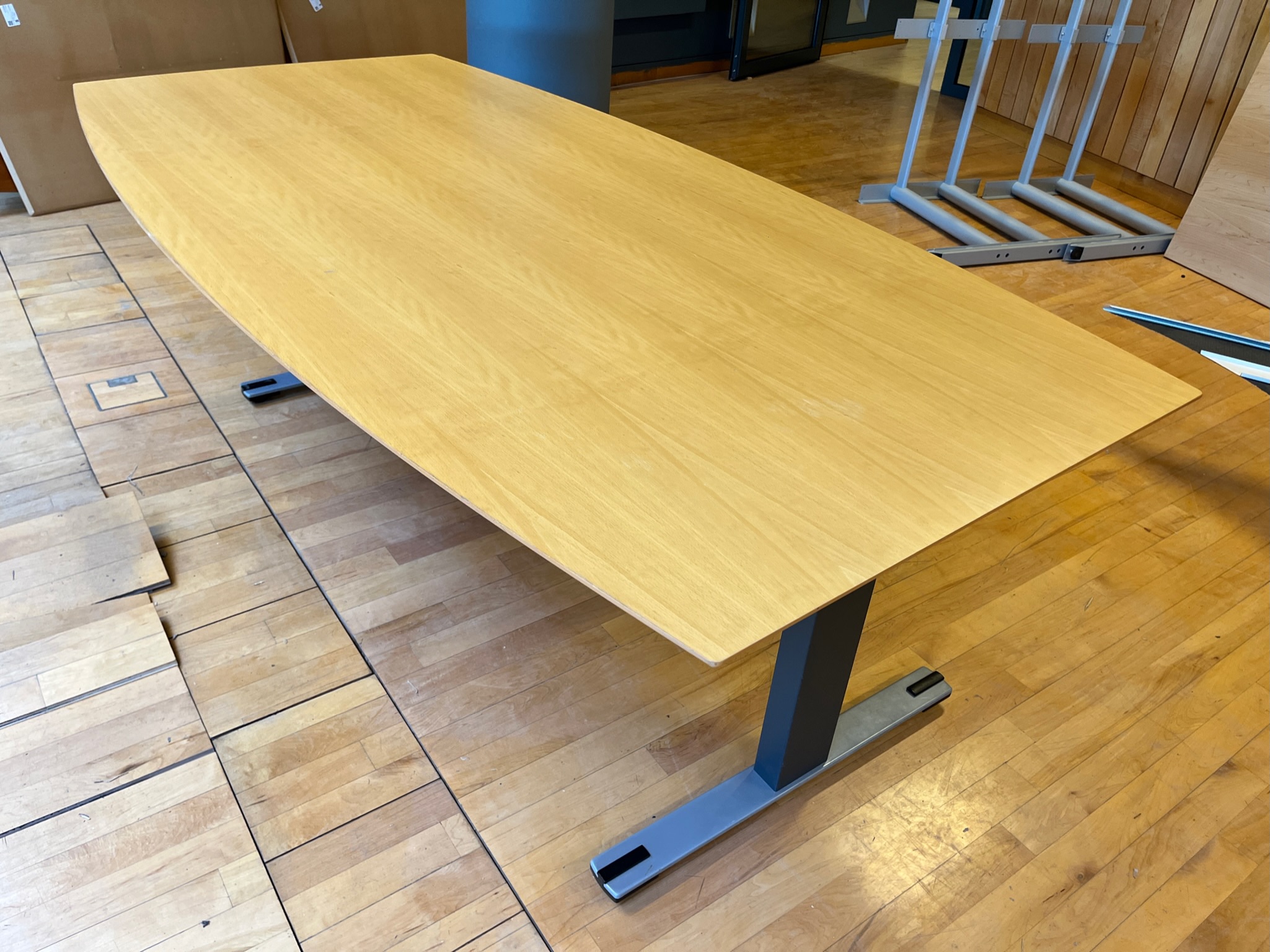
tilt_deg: -34.1
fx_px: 954
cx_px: 635
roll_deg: -5.5
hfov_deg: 67.3
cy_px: 476
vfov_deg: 53.0
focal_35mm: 26
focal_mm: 5.1
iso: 100
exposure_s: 1/122
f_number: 1.6
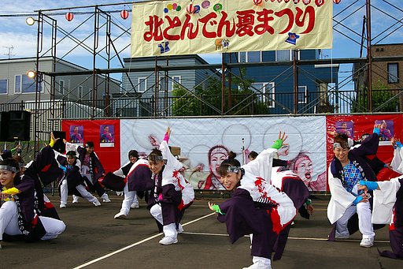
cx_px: 202
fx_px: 470
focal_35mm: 42
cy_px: 134
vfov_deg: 31.9
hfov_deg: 46.4
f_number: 11
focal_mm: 28
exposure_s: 1/180
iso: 200
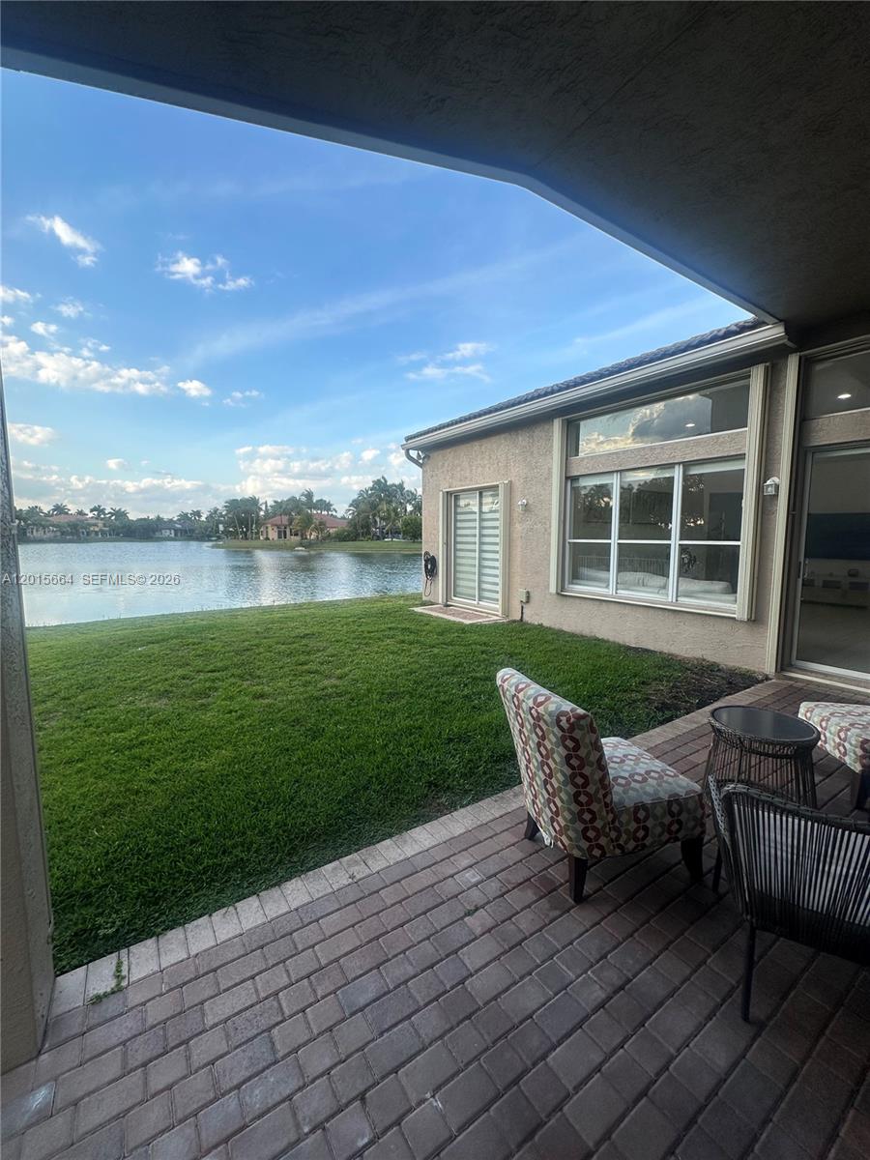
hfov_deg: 85.7
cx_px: 435
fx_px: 469
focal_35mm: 14
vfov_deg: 102.1
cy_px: 580
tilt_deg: -4.5
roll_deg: -1.6
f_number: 2.2
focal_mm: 2.22
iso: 40
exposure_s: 1/600
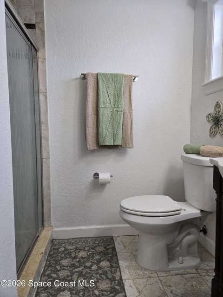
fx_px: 198
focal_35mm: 23
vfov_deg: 73.9
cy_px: 148
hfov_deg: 58.9
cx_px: 112
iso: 125
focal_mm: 5.4
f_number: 1.8
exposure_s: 1/120
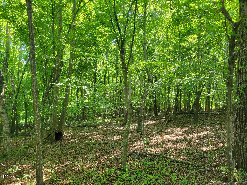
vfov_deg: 53.1
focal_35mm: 26
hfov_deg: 67.3
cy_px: 92
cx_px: 124
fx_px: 186
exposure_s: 1/120
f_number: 1.8
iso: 160
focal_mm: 5.4
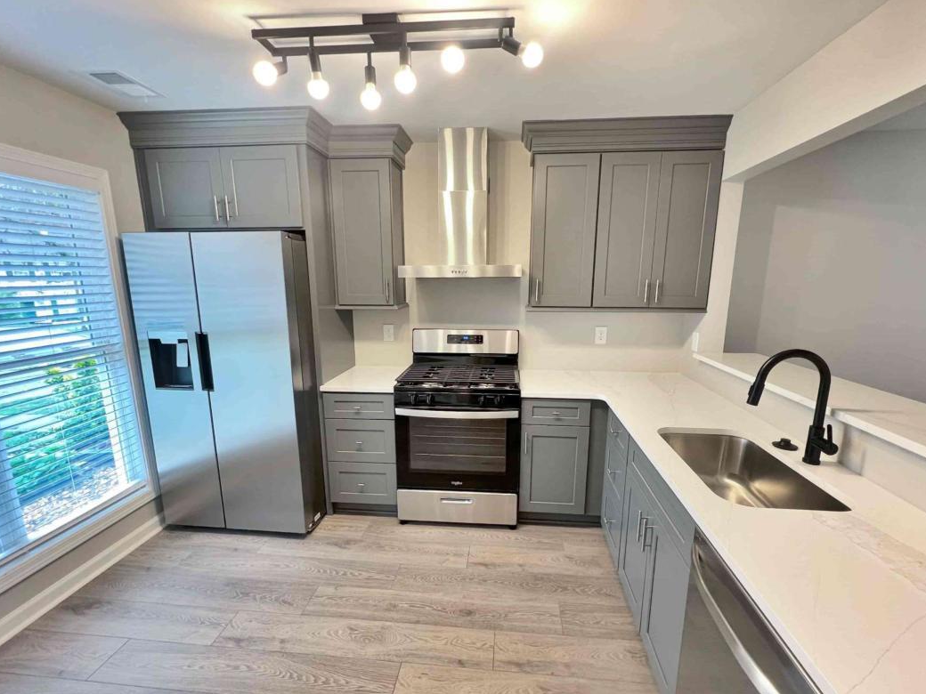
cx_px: 469
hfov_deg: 98.2
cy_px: 370
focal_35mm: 15
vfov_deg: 81.6
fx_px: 401
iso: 160
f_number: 1.8
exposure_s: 1/60
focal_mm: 1.57
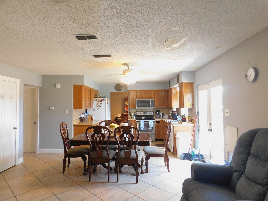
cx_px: 134
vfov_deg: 58.9
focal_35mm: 23
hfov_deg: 73.9
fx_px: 178
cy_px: 100
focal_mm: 4
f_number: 3
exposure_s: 1/20
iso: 400
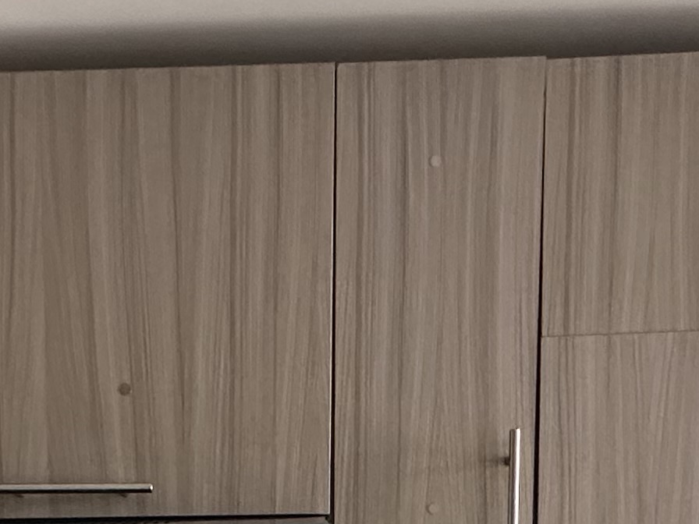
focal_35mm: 63
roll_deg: -0.1
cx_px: 187
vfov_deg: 18.1
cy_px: 961
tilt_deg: -8.0
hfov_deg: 30.3
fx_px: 1272
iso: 320
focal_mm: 2.22
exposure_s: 1/99
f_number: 2.2
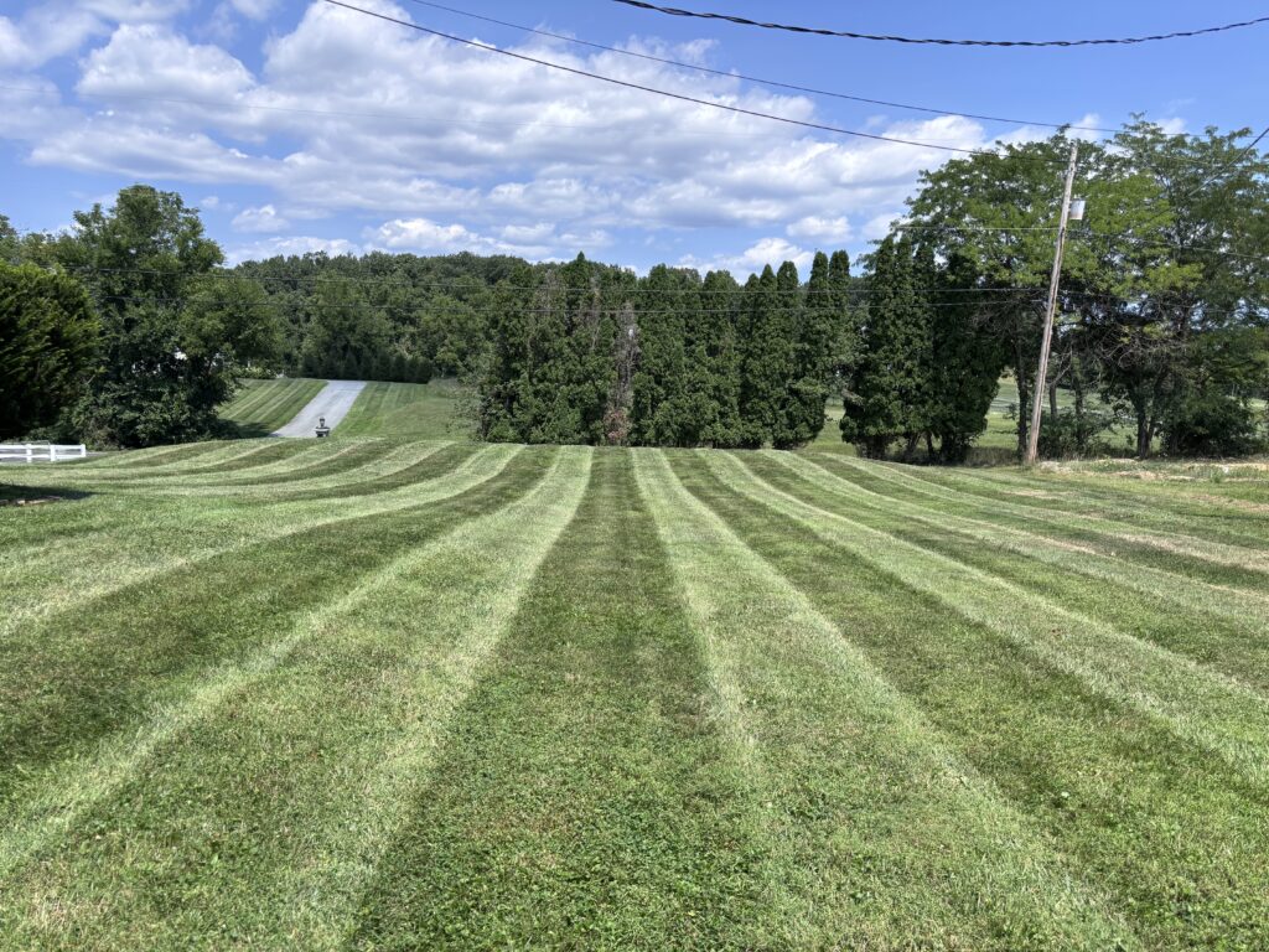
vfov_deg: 53.1
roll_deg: -2.2
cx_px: 634
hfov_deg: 67.3
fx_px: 953
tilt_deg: -6.7
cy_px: 476
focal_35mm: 26
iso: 50
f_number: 1.6
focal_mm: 5.96
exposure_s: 1/2639
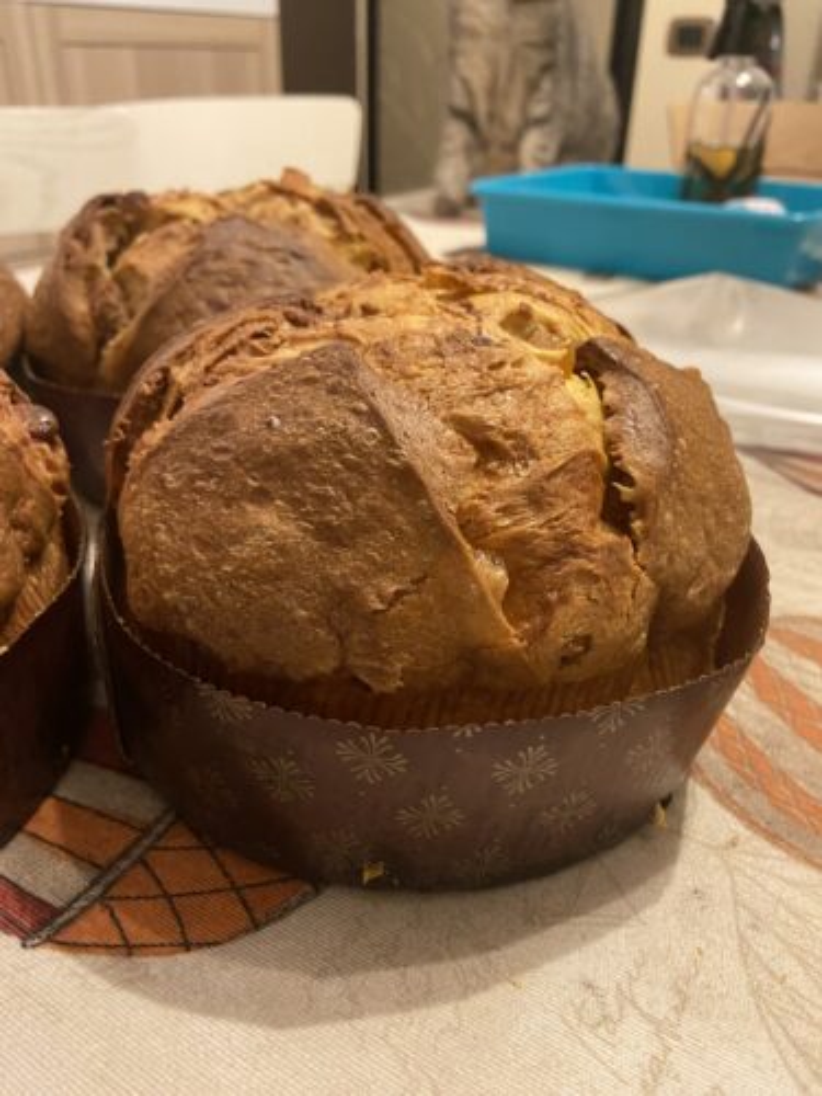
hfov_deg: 53.1
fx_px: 823
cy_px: 548
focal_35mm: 26
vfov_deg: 67.3
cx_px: 411
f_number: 1.8
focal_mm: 4.25
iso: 500
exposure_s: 1/33
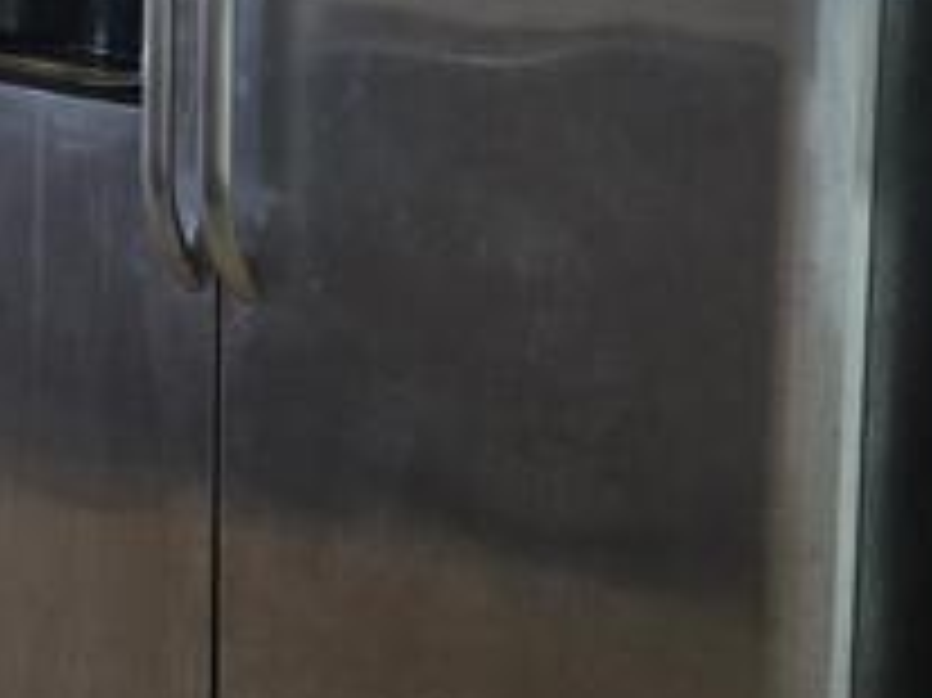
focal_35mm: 71
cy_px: -104
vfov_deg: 19.7
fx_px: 1910
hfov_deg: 23.8
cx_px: -306
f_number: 1.8
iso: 250
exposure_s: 1/120
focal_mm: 5.4
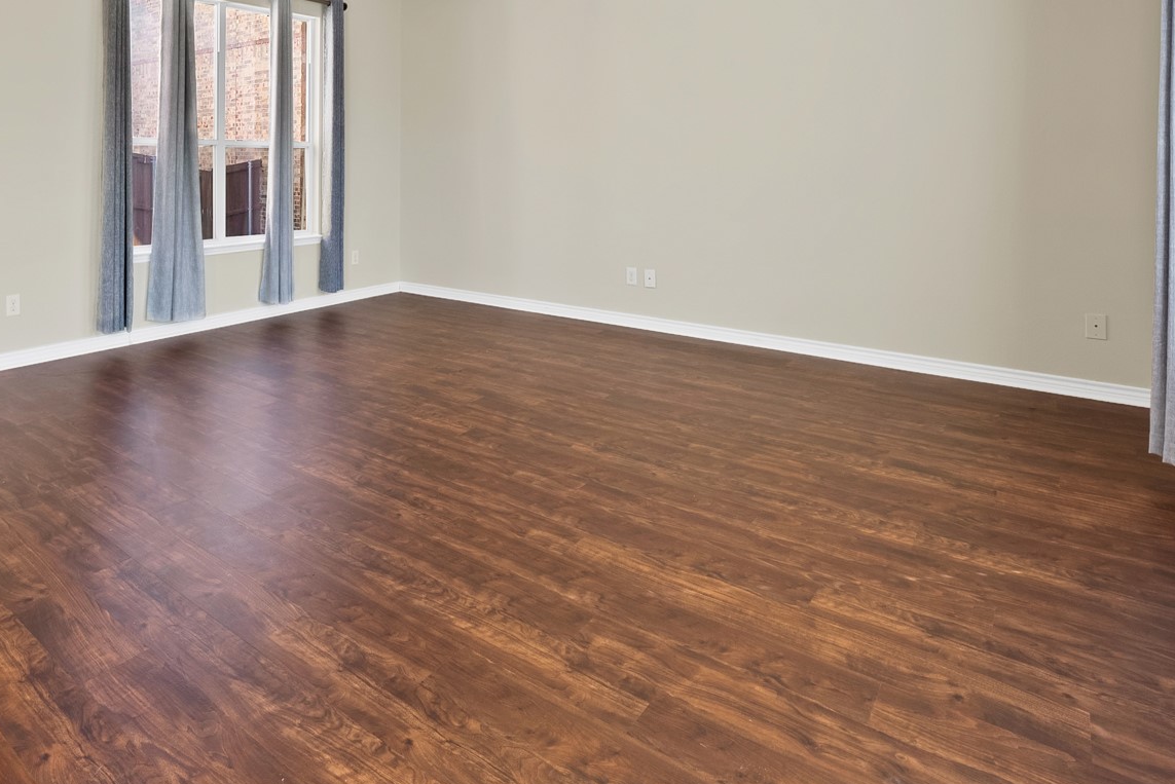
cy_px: 127
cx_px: 395
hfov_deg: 78.6
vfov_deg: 54.3
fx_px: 686
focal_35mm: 21
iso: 640
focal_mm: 12
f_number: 9
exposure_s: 1/8
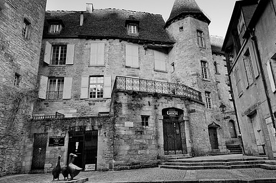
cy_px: 92
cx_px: 151
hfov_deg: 71.4
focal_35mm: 25
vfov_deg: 51.1
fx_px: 191
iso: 200
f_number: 5.6
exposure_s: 1/125
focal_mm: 12
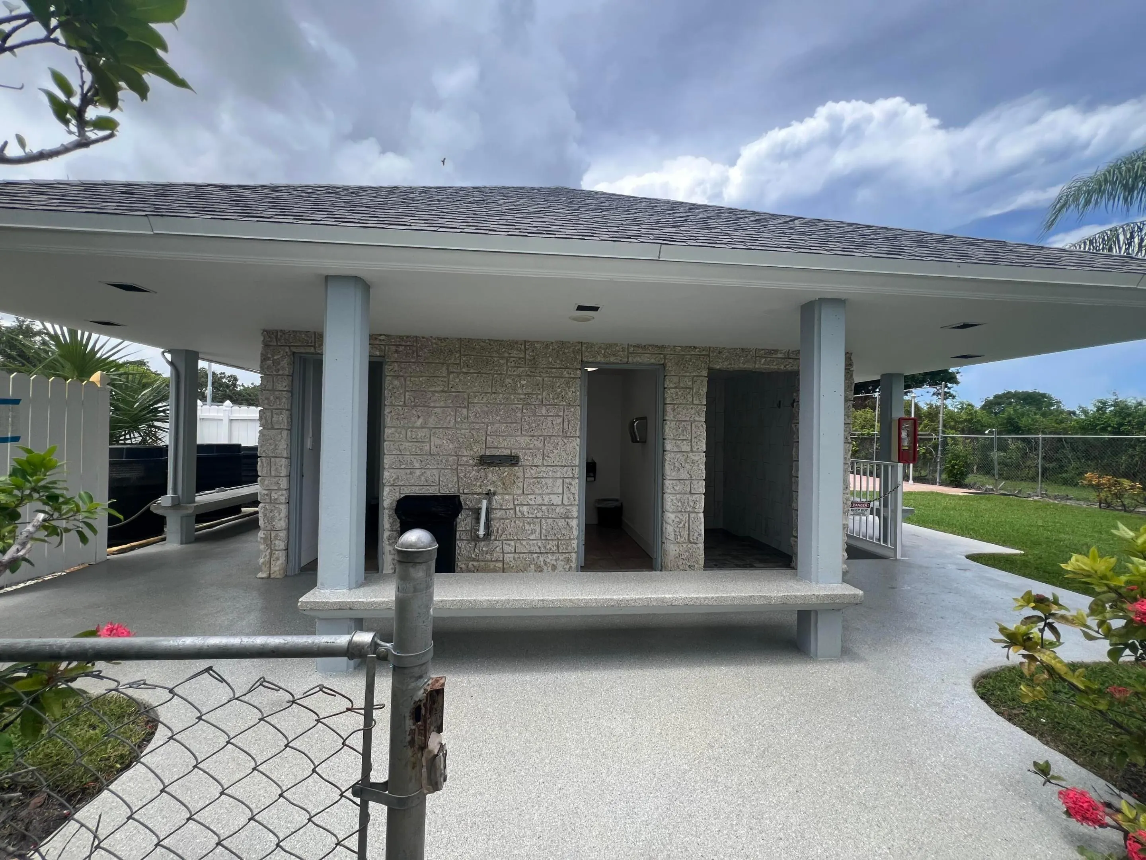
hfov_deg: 106.2
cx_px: 573
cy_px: 430
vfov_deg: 89.9
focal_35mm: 13
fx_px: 430
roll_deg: +0.7
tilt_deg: +0.8
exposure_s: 1/488
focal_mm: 1.57
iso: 32
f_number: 1.8
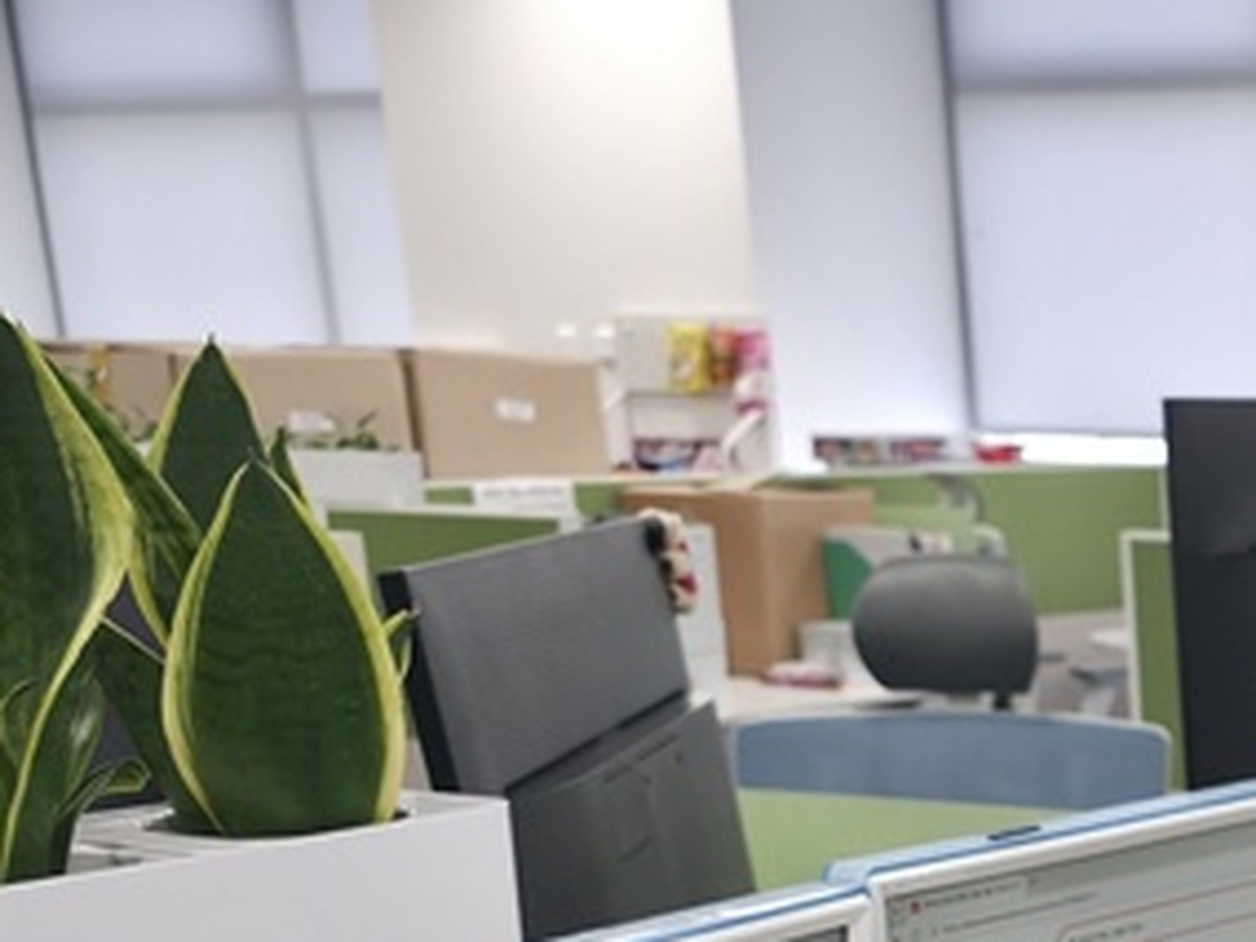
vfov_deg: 16.9
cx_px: 1831
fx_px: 2939
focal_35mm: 81
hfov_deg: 20.9
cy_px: 1322
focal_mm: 6.3
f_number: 1.7
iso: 125
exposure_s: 1/120
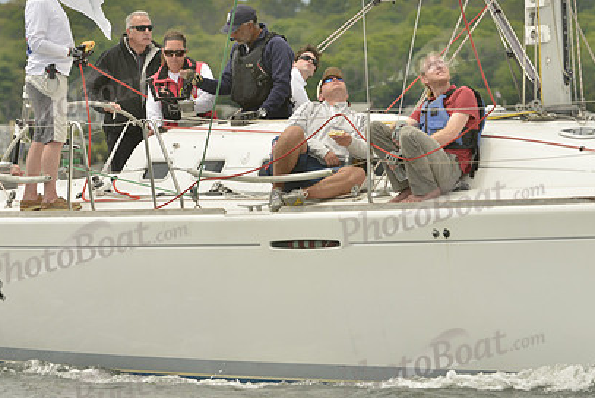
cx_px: 265
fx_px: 5656
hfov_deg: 6.0
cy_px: 154
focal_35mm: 342
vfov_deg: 4.0
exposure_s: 1/1000
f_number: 6.3
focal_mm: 240
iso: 400
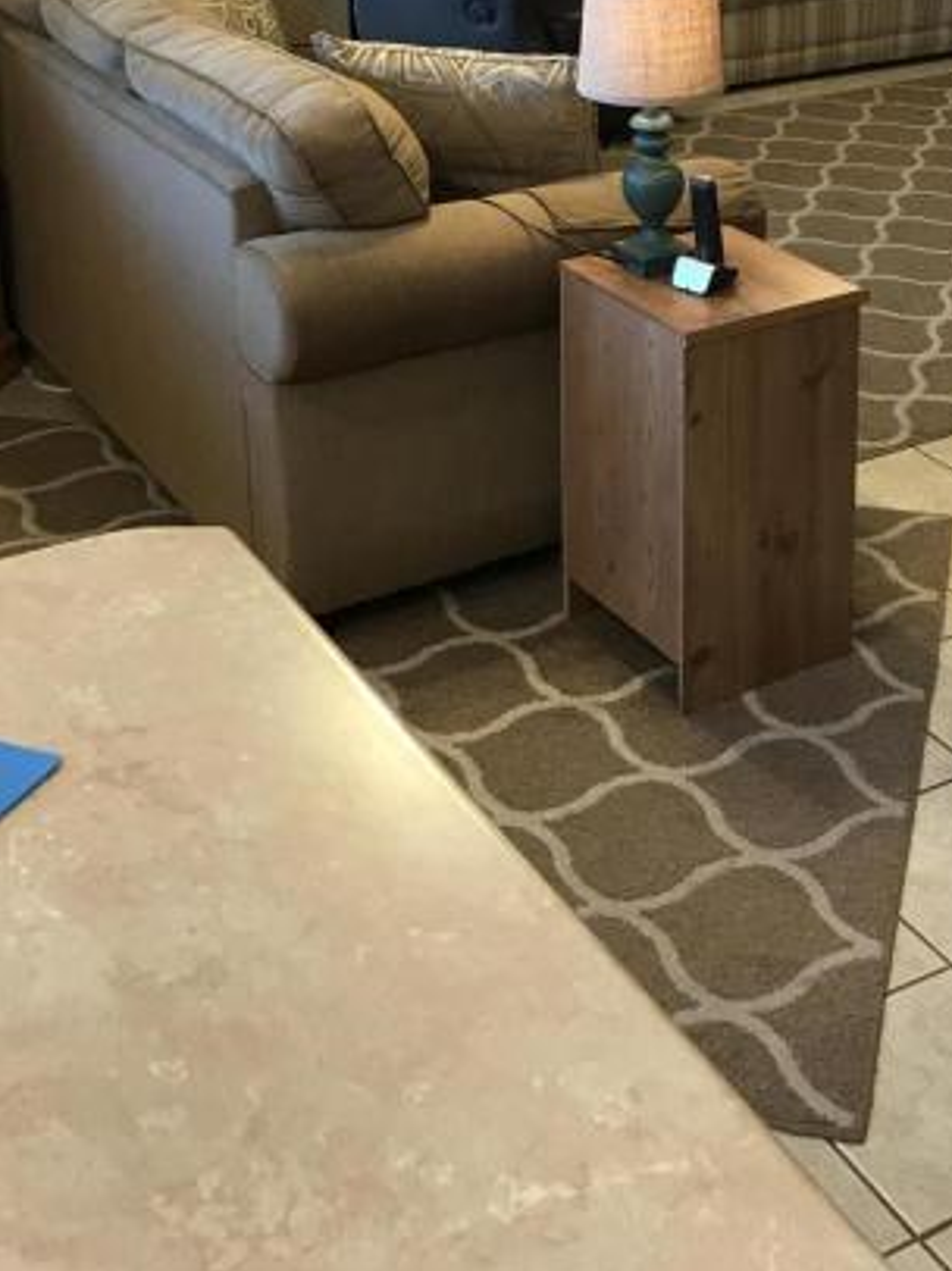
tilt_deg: -13.1
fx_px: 1946
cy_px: 85
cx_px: 598
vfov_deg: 33.9
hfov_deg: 27.4
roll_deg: +0.8
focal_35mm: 53
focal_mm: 3.99
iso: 32
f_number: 1.8
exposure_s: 1/30
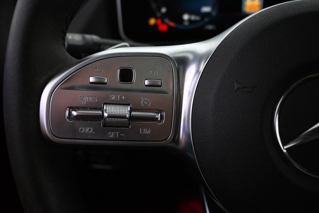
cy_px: 106
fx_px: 306
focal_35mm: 34
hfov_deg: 55.1
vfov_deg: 38.4
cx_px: 160
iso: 4000
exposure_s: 1/80
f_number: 4.2
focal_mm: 23
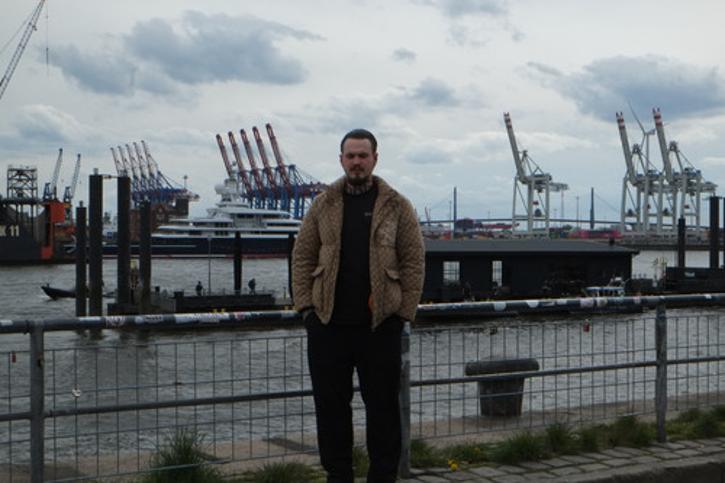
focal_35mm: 54
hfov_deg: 36.9
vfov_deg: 25.0
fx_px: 1087
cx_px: 362
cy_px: 242
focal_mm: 35.8
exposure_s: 1/550
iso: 1600
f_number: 22
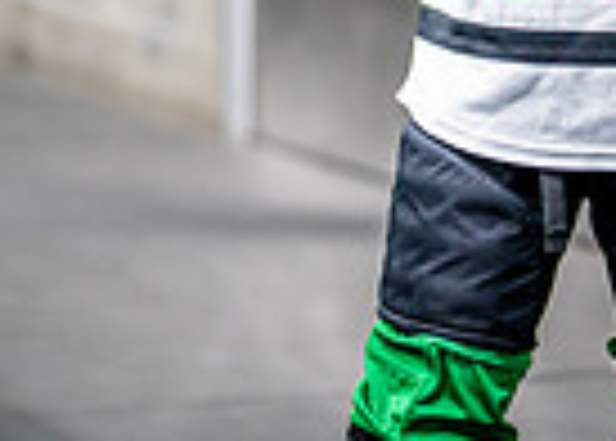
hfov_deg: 7.9
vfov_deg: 5.7
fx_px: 4428
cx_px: 598
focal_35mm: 253
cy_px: -61
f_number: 1.2
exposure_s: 1/500
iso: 640
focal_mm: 50
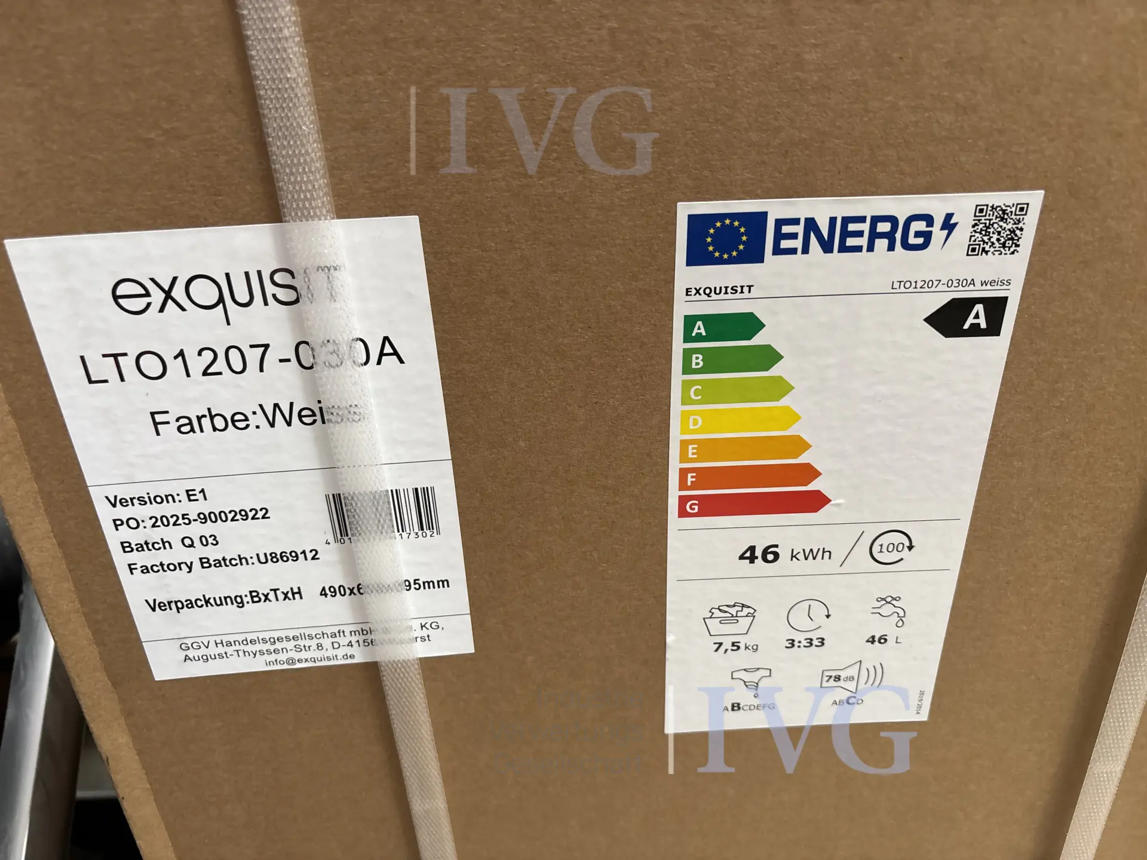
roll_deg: +2.2
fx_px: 862
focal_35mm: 26
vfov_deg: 53.1
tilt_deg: -28.6
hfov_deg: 67.3
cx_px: 574
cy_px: 430
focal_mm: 5.96
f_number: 1.6
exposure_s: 1/60
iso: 200
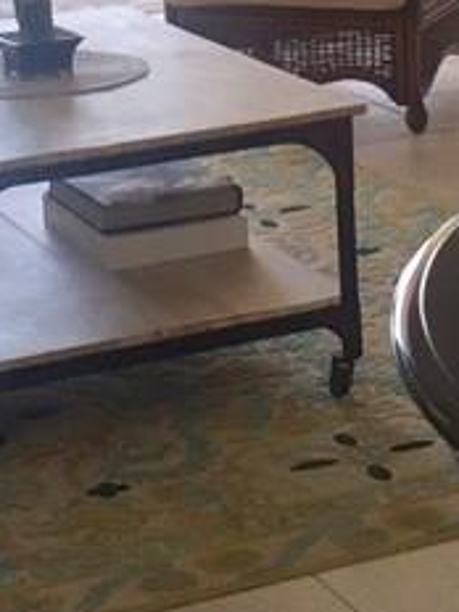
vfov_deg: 14.9
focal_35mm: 128
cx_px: 311
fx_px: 2263
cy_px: -108
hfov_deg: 11.6
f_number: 2.2
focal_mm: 4.15
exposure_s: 1/120
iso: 50
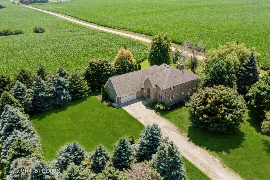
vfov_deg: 46.4
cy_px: 90
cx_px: 135
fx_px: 210
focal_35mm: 28
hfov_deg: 65.5
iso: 200
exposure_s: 1/500
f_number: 8
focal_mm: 10.26
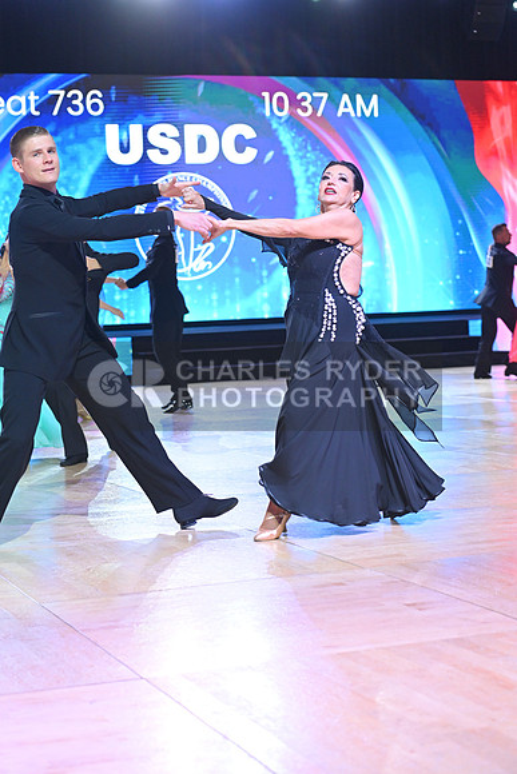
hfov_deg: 19.5
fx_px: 1507
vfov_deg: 28.8
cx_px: 258
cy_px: 387
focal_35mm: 70
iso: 2000
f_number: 4
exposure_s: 1/250
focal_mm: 70
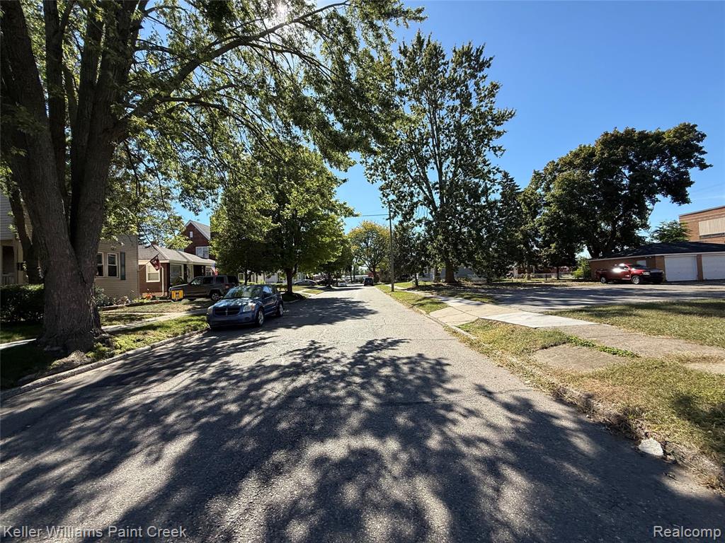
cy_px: 272
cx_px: 362
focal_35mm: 14
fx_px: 293
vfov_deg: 85.7
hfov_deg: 102.1
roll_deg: +2.4
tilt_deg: +1.2
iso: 50
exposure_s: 1/1211
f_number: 2.2
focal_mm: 2.22
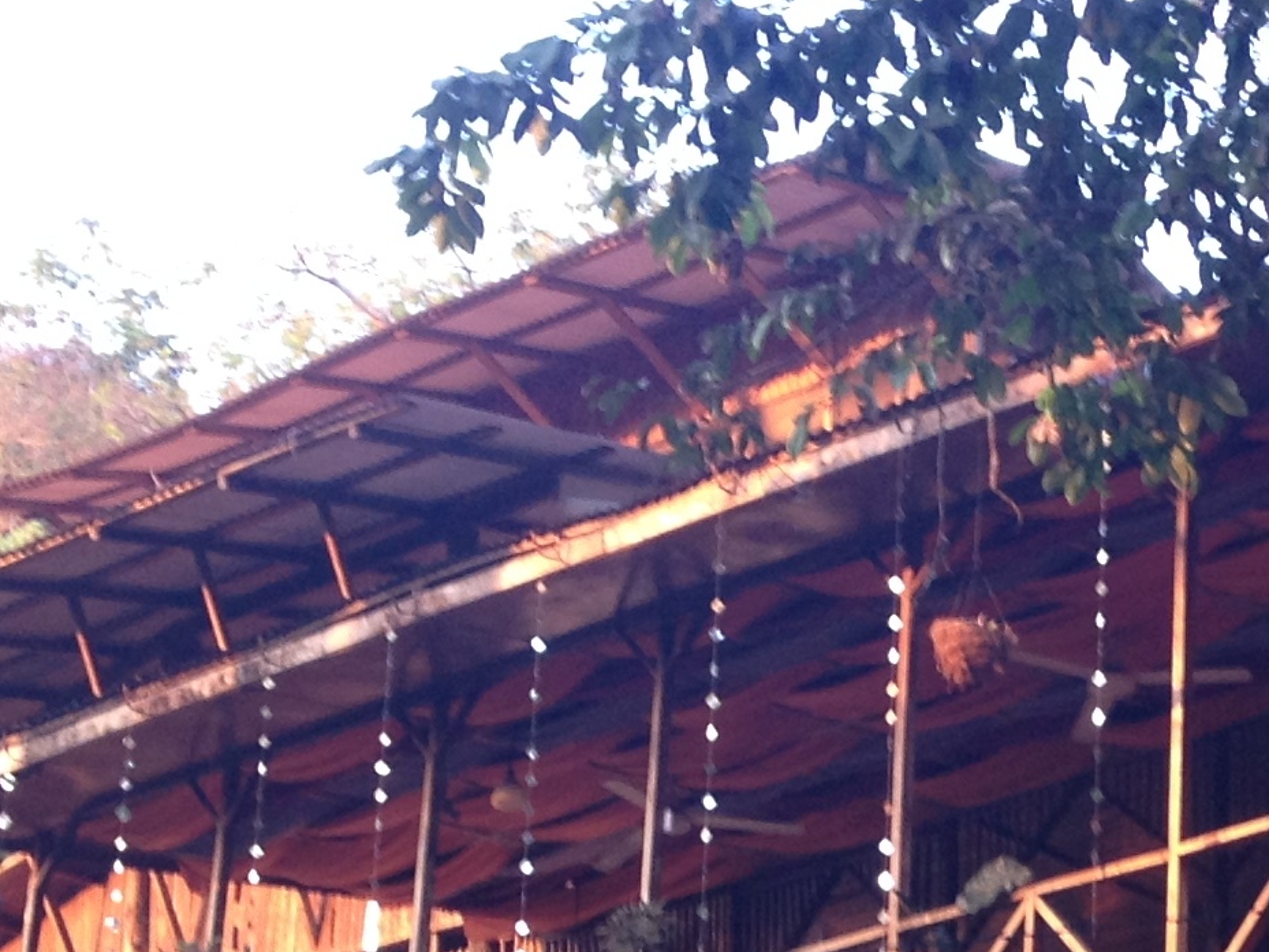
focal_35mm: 123
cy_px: 1284
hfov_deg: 15.7
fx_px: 4510
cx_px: 1305
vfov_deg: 11.7
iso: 50
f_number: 2.4
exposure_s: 1/24
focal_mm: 4.28
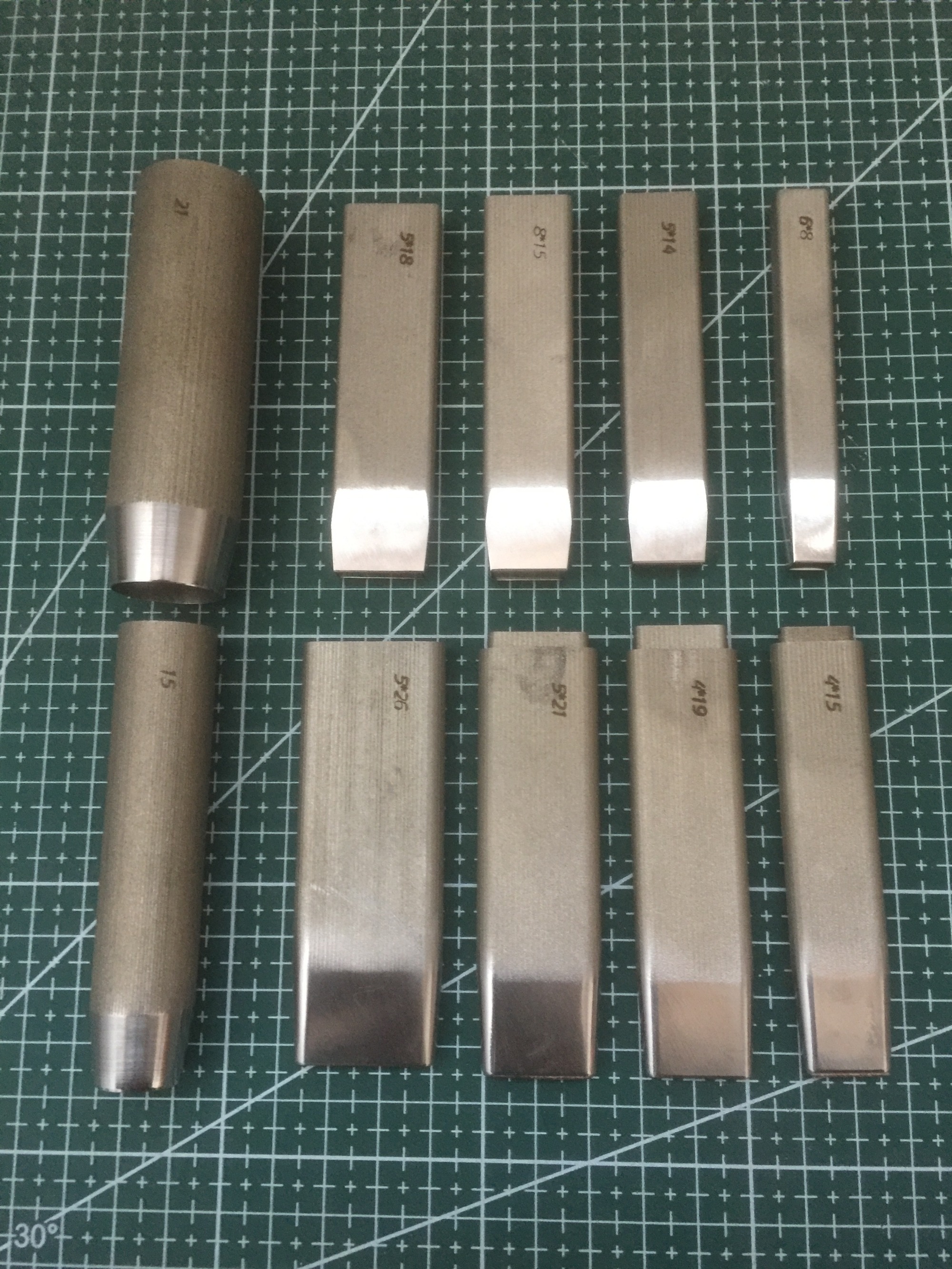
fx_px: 1063
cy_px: 634
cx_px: 476
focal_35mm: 29
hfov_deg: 48.2
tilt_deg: -80.5
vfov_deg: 61.7
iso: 160
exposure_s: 1/8
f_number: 2.2
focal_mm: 4.15
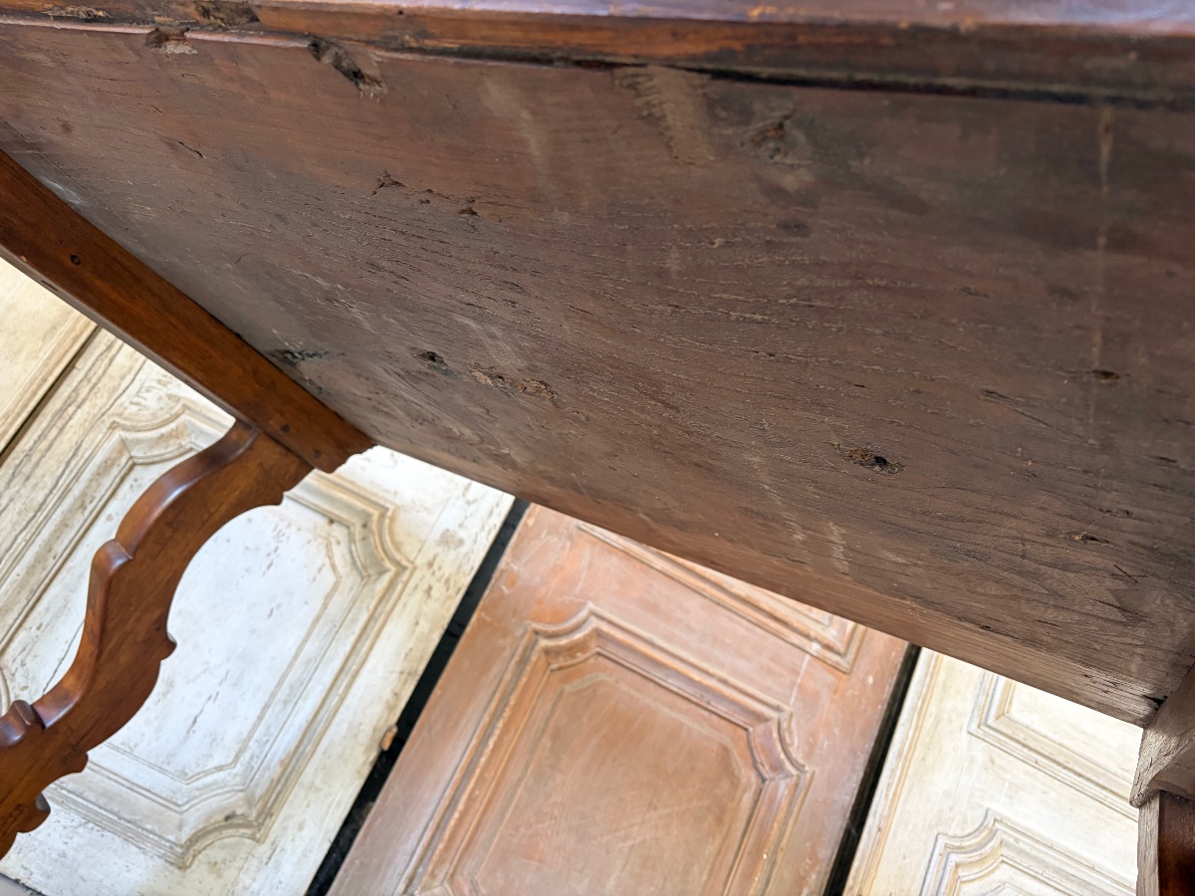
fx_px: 898
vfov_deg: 53.1
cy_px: 448
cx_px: 598
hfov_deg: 67.3
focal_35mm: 26
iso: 250
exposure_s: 1/50
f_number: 1.6
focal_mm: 5.96
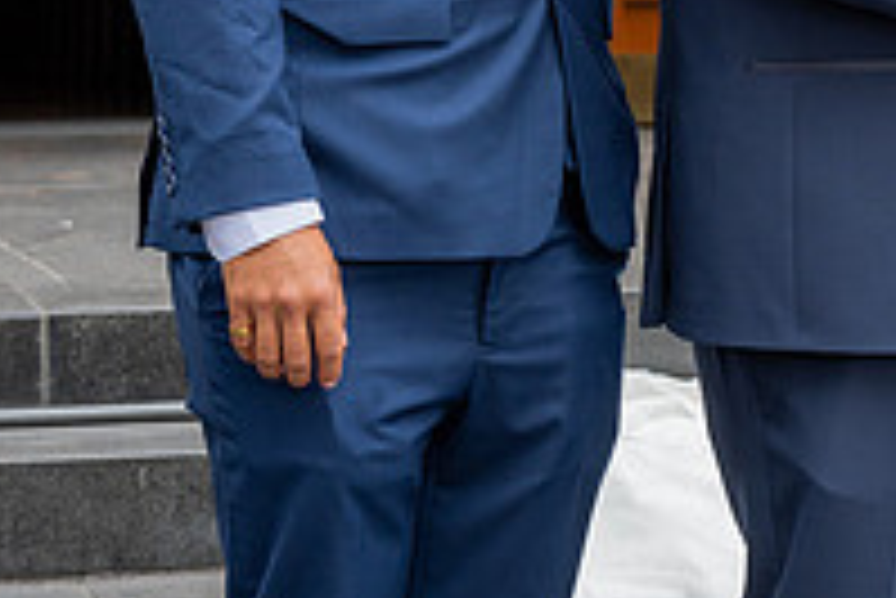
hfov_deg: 11.3
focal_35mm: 178
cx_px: 1054
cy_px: -119
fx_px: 4433
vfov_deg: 7.7
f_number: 5
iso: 250
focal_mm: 61
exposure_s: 1/250
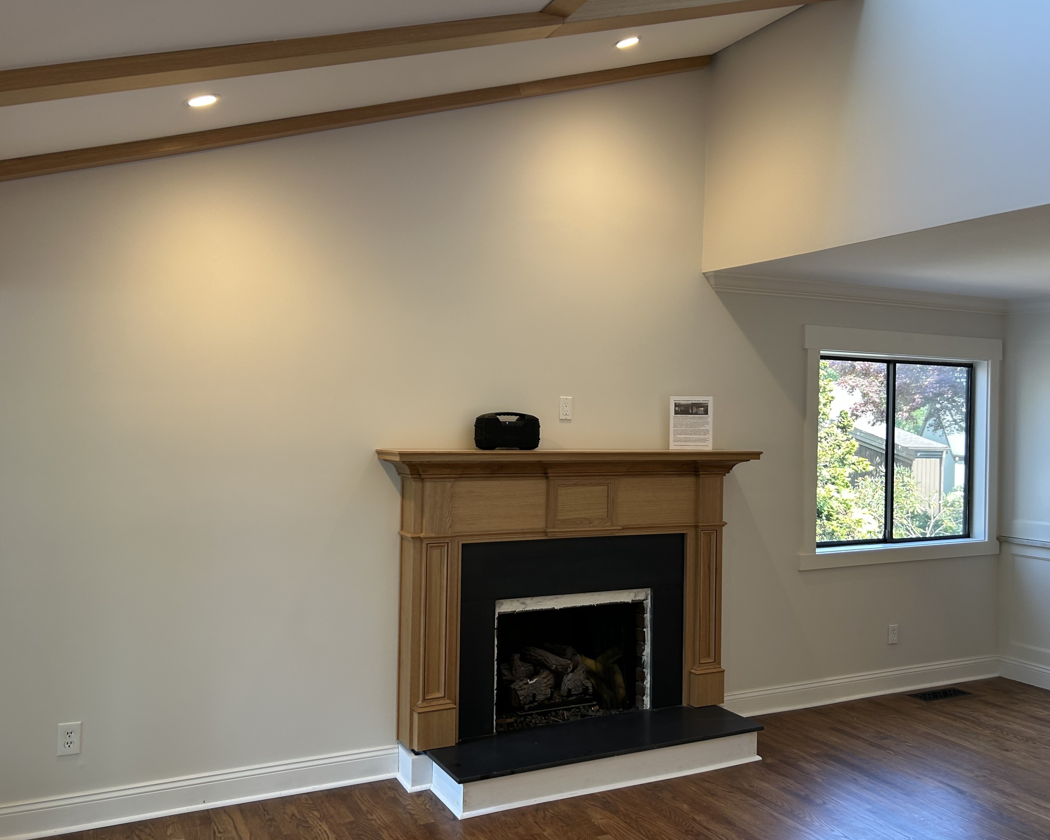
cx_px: 526
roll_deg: -1.3
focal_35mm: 29
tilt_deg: +1.3
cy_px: 426
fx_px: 901
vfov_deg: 50.0
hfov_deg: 60.4
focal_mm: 5.7
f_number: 1.5
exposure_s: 1/120
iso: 64
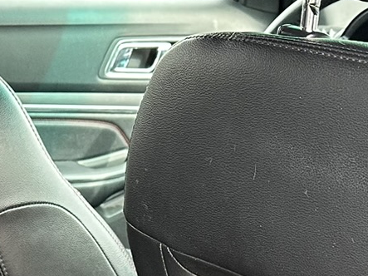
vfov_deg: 12.5
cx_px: 71
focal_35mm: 111
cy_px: 440
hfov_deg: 17.6
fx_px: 1180
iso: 160
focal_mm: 6.86
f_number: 1.78
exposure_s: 1/121
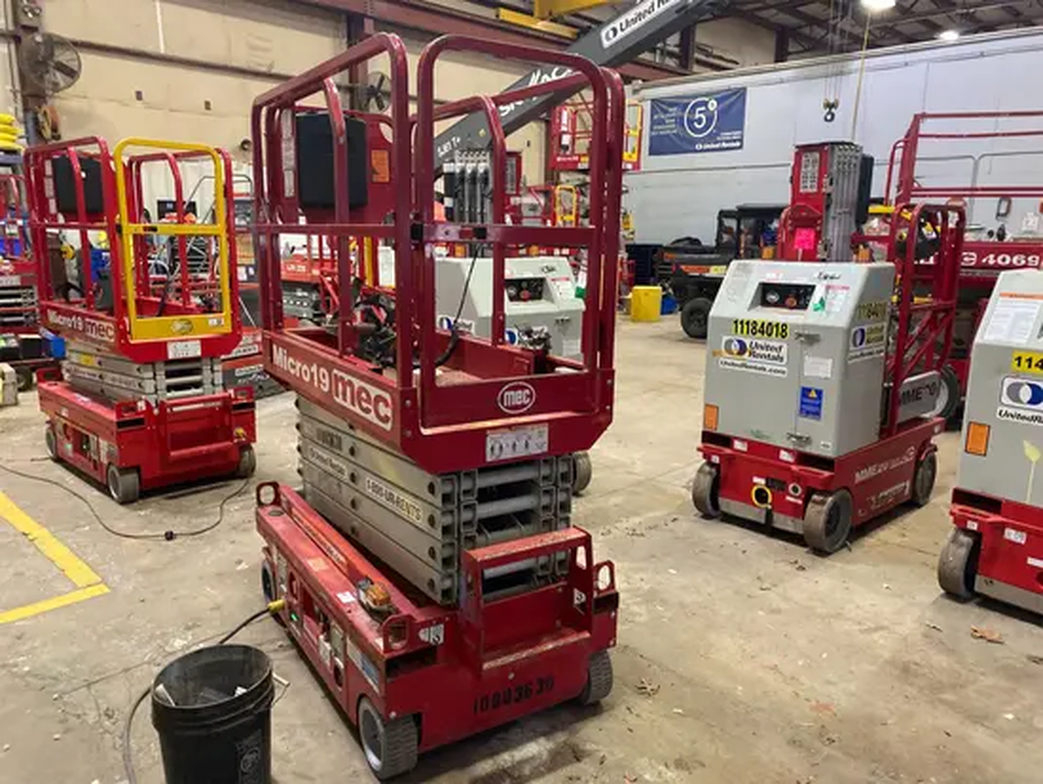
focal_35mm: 26
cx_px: 522
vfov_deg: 53.1
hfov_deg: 67.3
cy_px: 392
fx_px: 784
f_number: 1.8
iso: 400
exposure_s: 1/40
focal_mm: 4.25
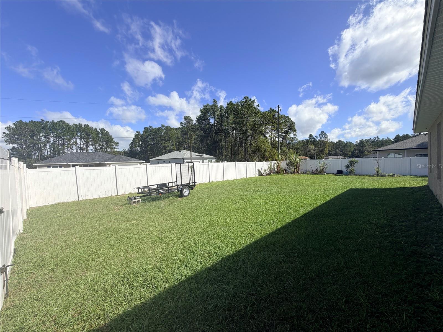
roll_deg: +2.1
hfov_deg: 102.1
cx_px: 222
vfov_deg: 85.7
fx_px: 179
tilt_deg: -1.6
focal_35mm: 14
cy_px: 166
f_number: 2.2
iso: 20
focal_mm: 2.22
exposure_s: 1/942
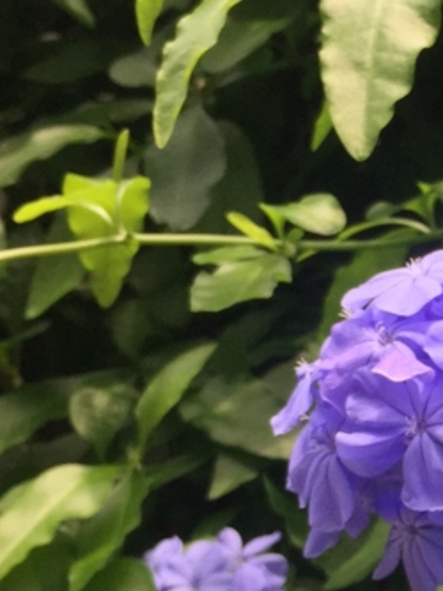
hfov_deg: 15.5
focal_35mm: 89
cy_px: 442
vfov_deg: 21.8
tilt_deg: +8.4
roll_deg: -3.7
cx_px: 622
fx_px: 1521
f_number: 2.2
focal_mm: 4.15
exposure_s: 1/760
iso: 32
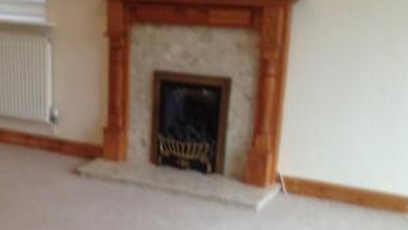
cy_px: 228
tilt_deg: -24.4
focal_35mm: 74
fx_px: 801
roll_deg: +0.4
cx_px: 37
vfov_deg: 16.0
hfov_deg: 27.5
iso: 64
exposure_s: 1/20
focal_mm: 4.28
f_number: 2.4
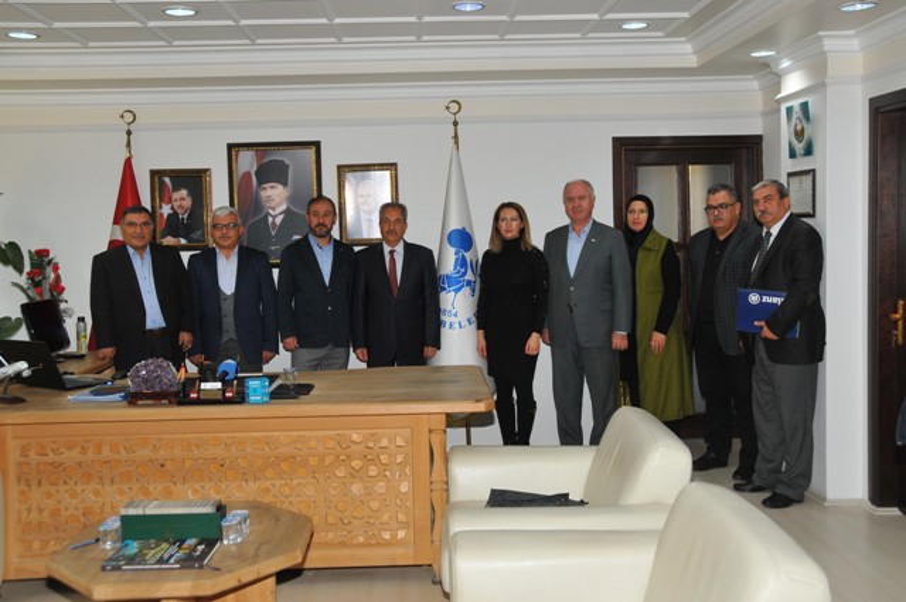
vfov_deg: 36.8
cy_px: 301
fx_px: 905
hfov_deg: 53.2
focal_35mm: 36
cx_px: 453
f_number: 5.6
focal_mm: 24
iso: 320
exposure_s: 1/60
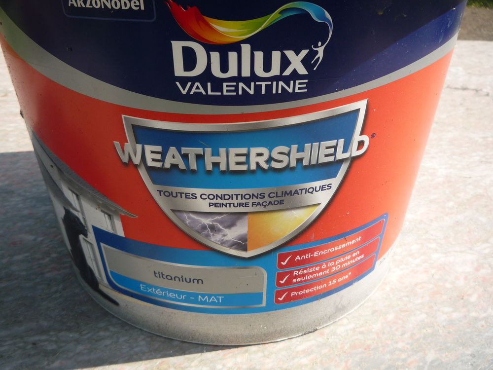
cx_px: 246
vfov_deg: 46.8
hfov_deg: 60.0
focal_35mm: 30
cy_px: 185
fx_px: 427
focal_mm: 5.2
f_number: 4
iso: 100
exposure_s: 1/320
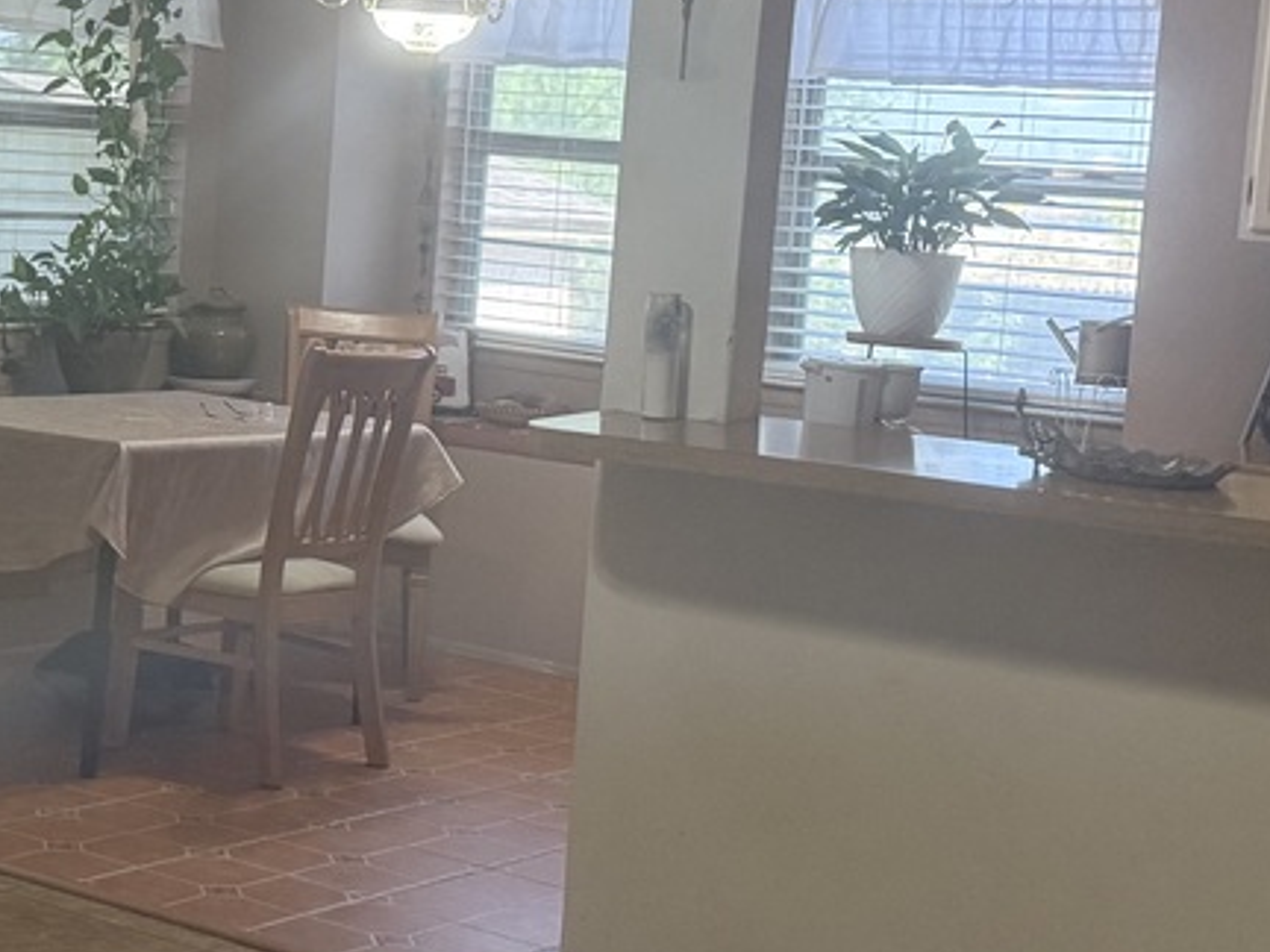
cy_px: 326
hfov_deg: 24.0
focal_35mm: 80
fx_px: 2935
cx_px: 247
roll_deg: -4.2
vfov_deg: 18.4
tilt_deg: -3.4
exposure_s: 1/120
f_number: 1.78
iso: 400
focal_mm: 6.76
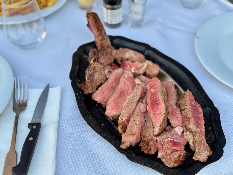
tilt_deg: -46.4
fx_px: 323
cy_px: 88
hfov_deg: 39.7
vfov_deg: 30.3
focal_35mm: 48
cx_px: 116
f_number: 1.78
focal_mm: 6.76
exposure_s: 1/534
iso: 100
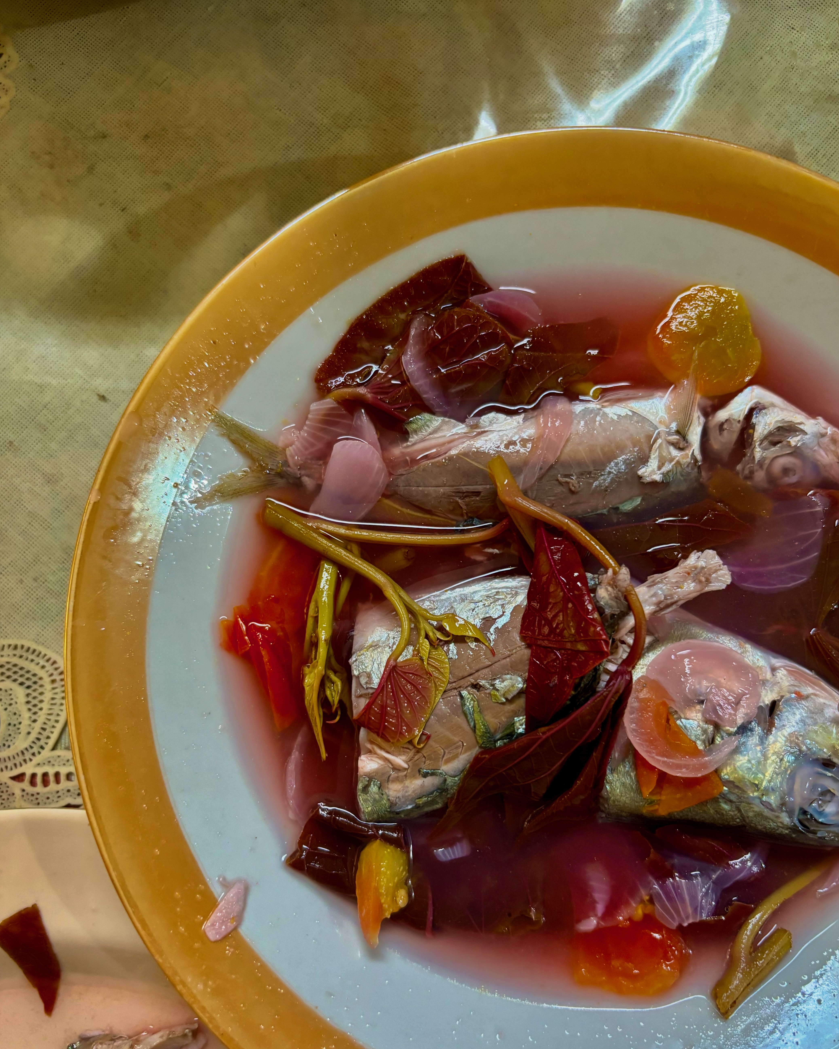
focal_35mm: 28
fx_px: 869
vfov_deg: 62.1
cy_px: 573
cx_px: 430
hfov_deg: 51.5
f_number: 1.6
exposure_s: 1/60
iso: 320
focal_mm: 5.96
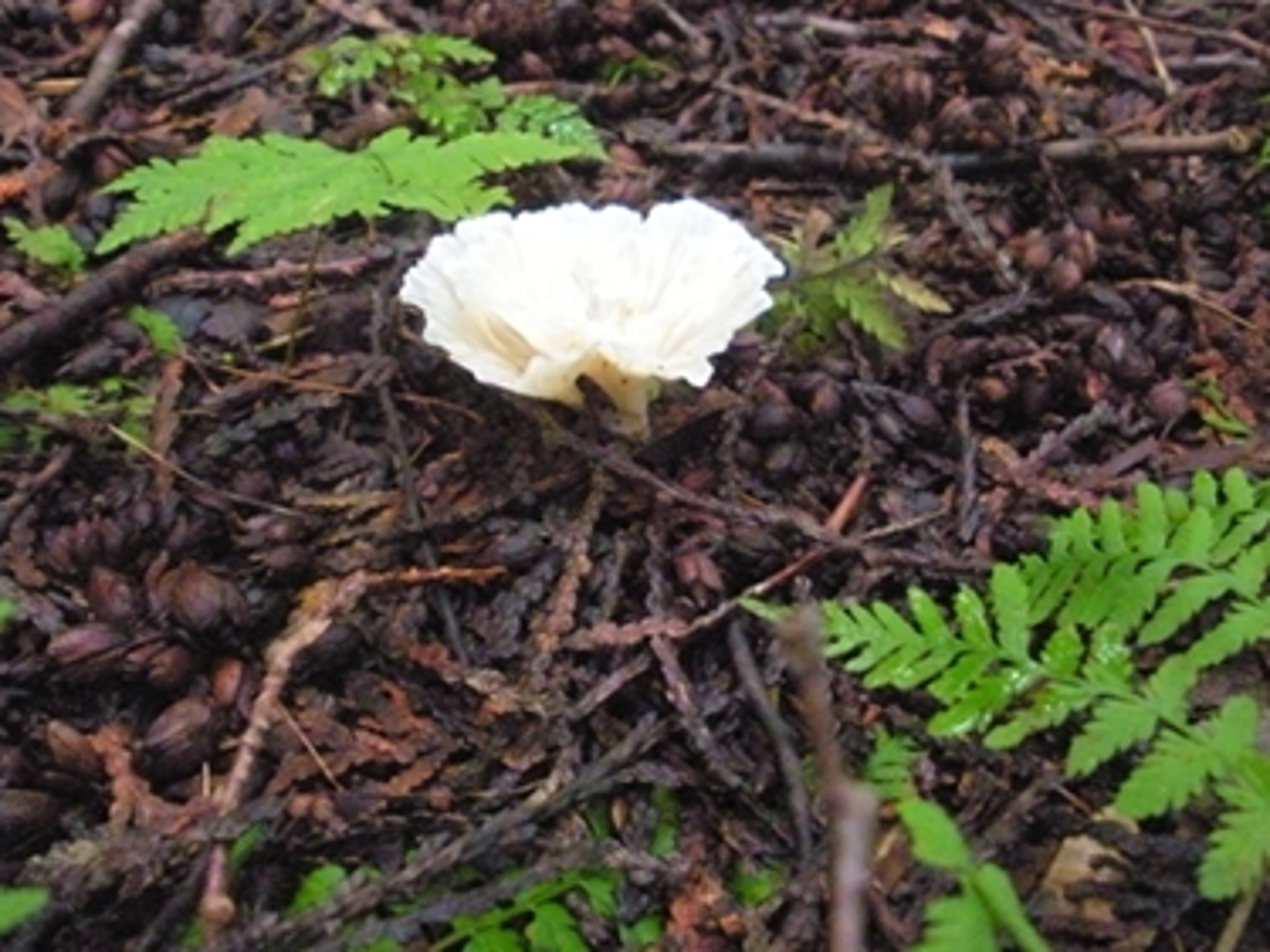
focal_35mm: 48
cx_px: 589
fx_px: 1760
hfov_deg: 39.6
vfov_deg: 30.1
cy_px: 344
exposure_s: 1/94.1
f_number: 3.5
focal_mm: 6.3
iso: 1600
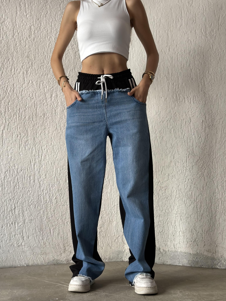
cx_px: 106
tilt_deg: +4.4
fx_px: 444
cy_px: 148
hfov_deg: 28.6
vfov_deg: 37.5
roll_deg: +0.4
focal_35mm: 51
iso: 100
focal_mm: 6.86
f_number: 1.78
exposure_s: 1/121
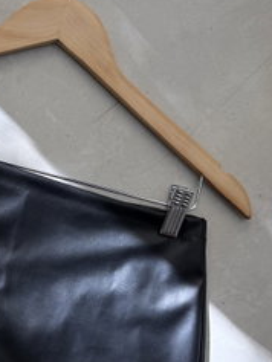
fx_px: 565
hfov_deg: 25.5
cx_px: -8
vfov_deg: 35.2
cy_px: 238
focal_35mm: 54
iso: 80
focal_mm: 6.76
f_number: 1.78
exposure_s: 1/399
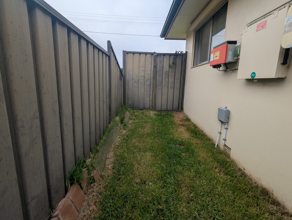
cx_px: 146
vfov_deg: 78.2
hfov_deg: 94.4
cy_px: 110
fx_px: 135
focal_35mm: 16
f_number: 2.2
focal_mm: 2.35
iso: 45
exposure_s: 1/824
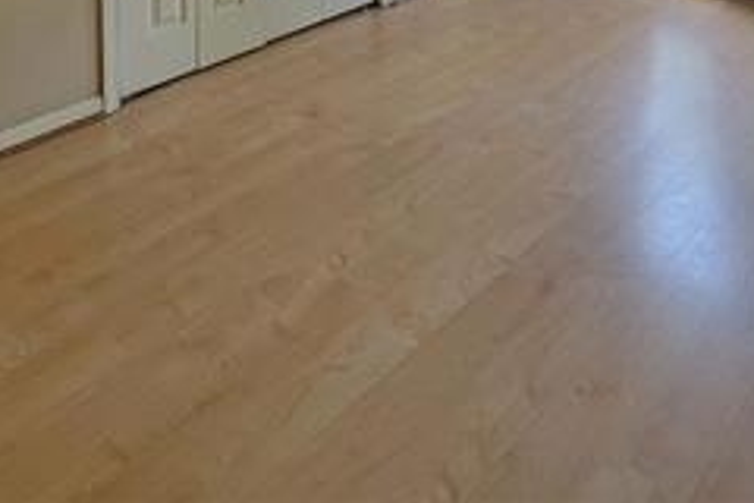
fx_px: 754
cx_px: 443
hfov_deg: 52.9
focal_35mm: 36
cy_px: -248
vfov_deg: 26.7
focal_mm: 2.2
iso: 160
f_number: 2.2
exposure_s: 1/60
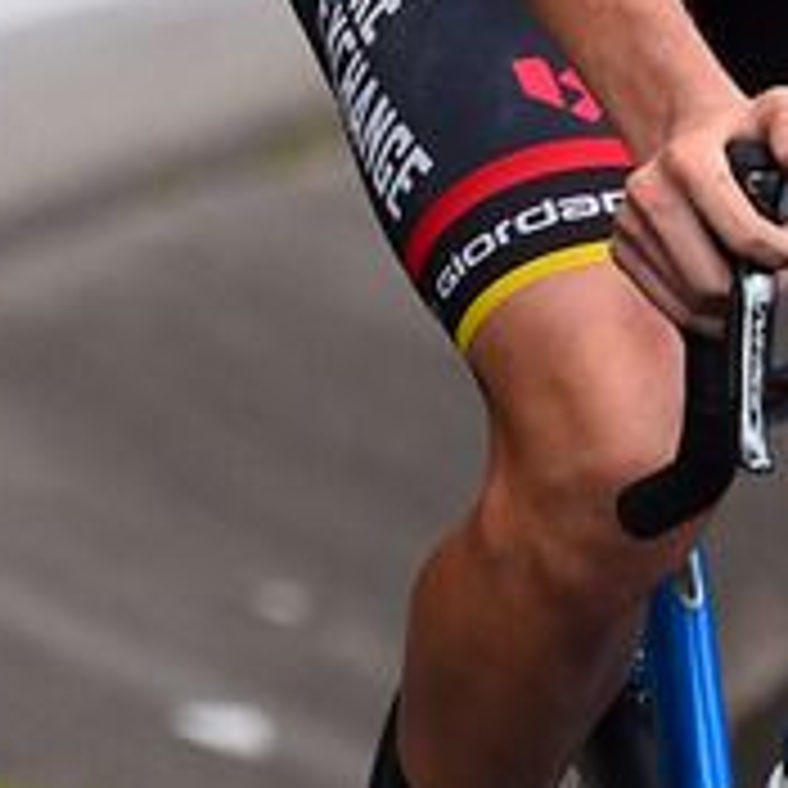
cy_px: 304
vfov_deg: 1.4
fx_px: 31446
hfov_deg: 1.4
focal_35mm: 1221
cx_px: 838
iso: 1000
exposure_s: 1/1250
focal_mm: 210
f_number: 6.3
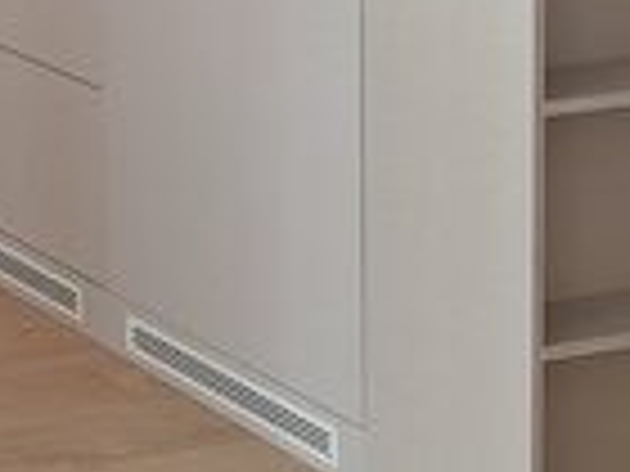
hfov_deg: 12.4
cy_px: -436
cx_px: -810
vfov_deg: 10.5
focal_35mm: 131
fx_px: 2384
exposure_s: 1/100
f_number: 1.8
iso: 50
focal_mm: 5.54
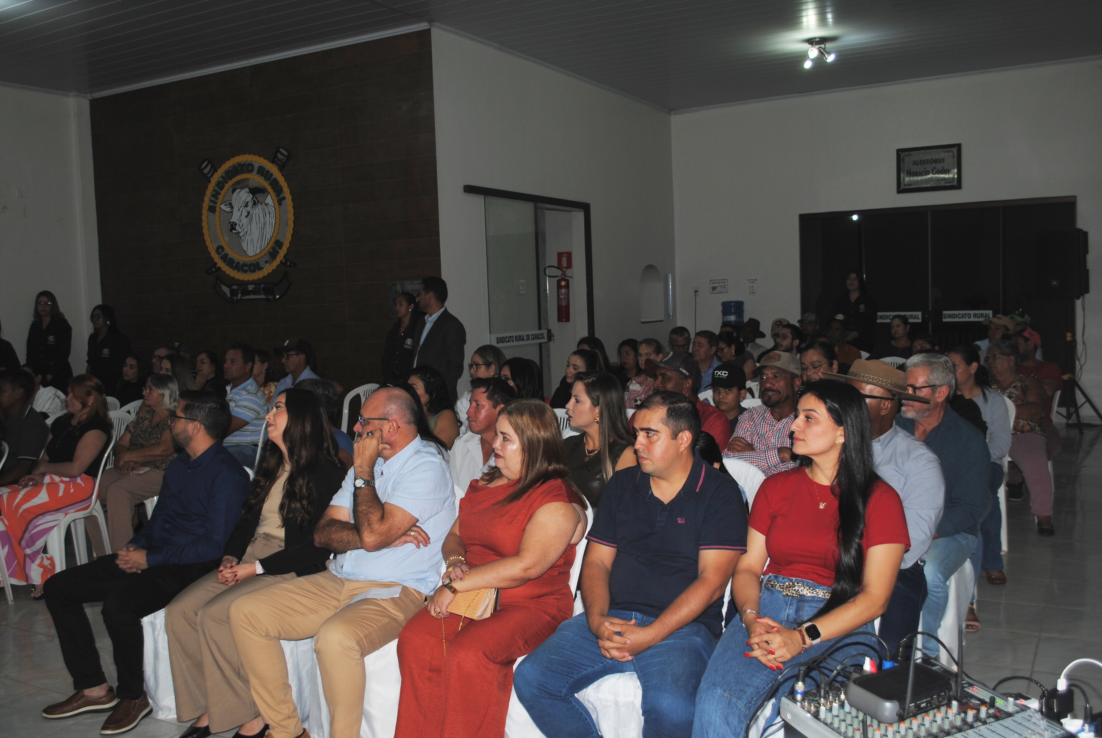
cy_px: 369
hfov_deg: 57.2
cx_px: 551
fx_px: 1011
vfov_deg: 40.1
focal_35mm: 33
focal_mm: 22
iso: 100
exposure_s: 1/40
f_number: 4.5
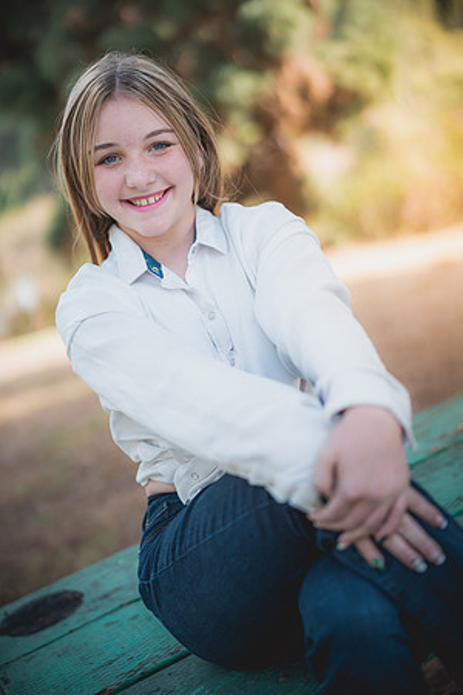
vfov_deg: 39.6
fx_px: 965
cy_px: 348
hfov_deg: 27.0
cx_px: 232
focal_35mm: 50
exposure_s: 1/2000
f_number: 1.4
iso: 250
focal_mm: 50
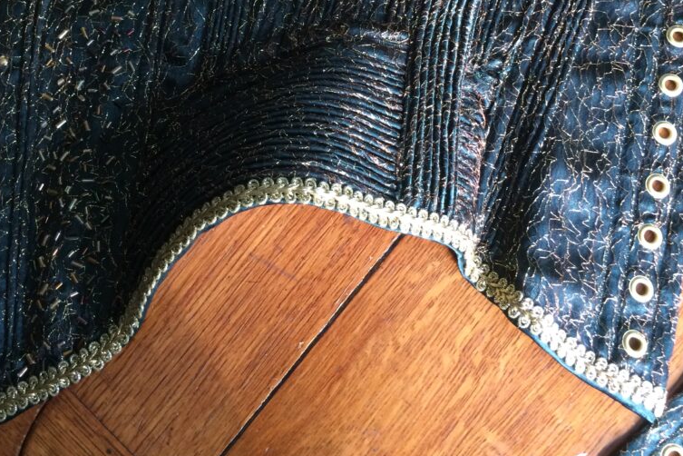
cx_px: 339
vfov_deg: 30.8
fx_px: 778
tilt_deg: -75.7
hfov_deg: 47.4
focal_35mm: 41
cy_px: 27
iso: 200
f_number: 2.2
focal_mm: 4.15
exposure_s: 1/33
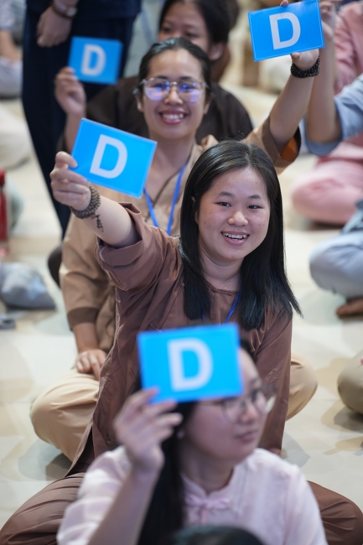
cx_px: 182
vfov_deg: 13.7
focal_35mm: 150
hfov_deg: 9.1
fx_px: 2270
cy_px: 272
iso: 1250
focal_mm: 150
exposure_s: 1/60
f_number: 2.8
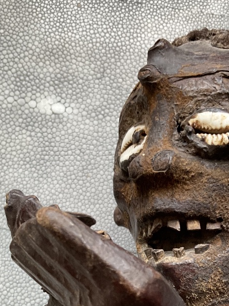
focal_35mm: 58
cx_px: 183
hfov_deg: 24.8
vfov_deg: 30.9
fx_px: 512
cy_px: 304
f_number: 1.8
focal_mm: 3
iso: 160
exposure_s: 1/60
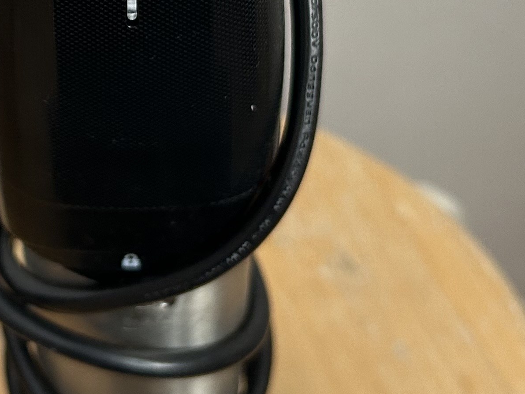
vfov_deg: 16.3
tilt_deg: -45.9
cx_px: 46
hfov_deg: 21.7
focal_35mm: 88
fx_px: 1335
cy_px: -44
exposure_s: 1/77
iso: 125
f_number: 1.5
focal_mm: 5.7
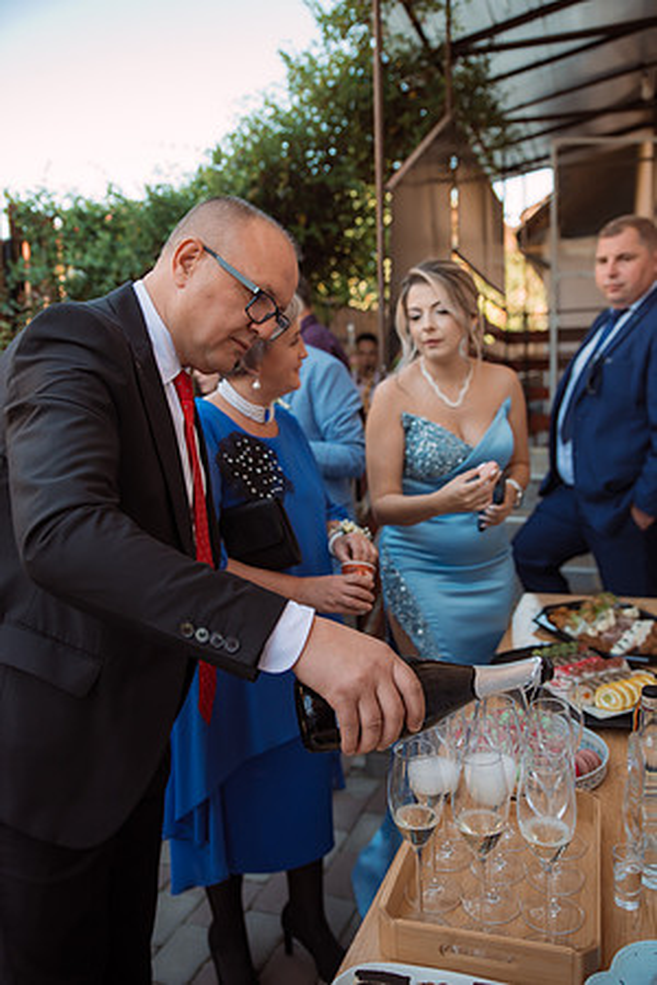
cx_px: 328
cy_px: 492
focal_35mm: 31
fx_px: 849
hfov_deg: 42.3
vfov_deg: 60.3
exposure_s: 1/500
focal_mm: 31
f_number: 2.8
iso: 400
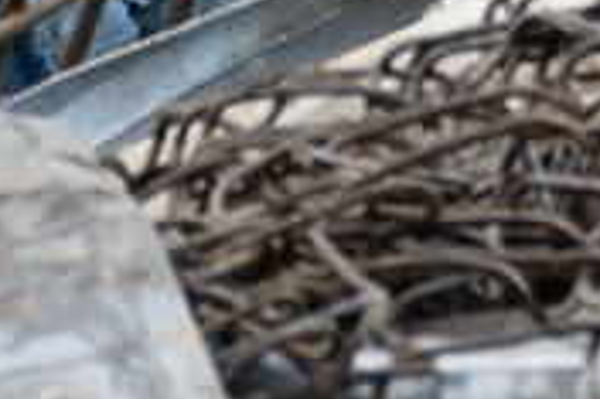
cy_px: -897
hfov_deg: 3.0
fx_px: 11239
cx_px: 1541
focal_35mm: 675
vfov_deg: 2.0
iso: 400
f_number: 5.6
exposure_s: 1/500
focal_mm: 66
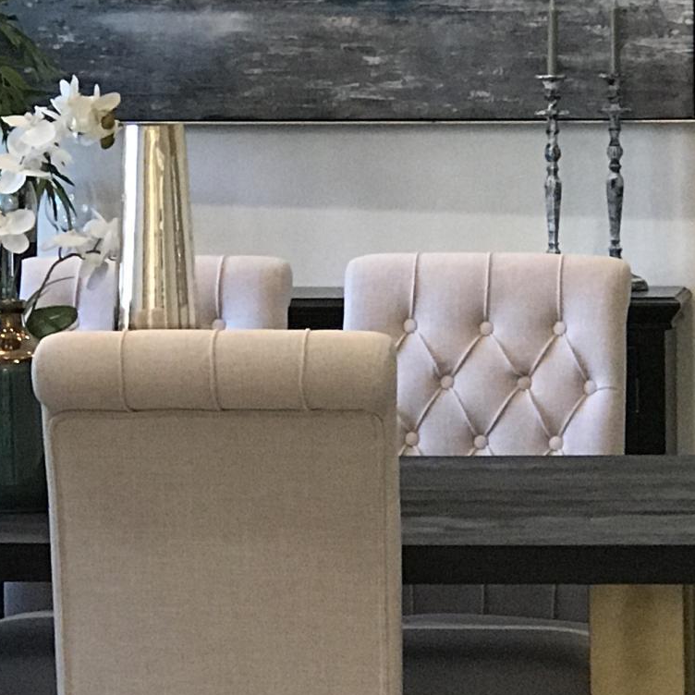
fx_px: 4566
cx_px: 190
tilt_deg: -3.4
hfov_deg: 8.7
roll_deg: +0.0
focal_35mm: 201
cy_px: 283
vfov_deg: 8.7
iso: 125
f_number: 2.8
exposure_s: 1/60
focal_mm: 6.6
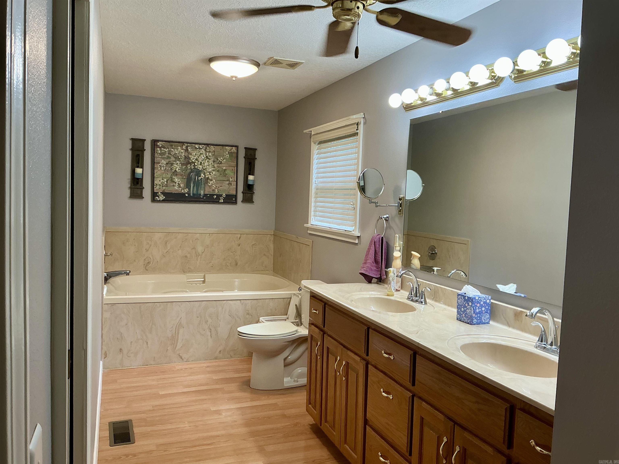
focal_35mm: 29
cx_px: 310
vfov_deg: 48.2
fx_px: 519
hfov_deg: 61.7
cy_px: 232
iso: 50
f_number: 1.8
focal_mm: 3
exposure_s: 1/60
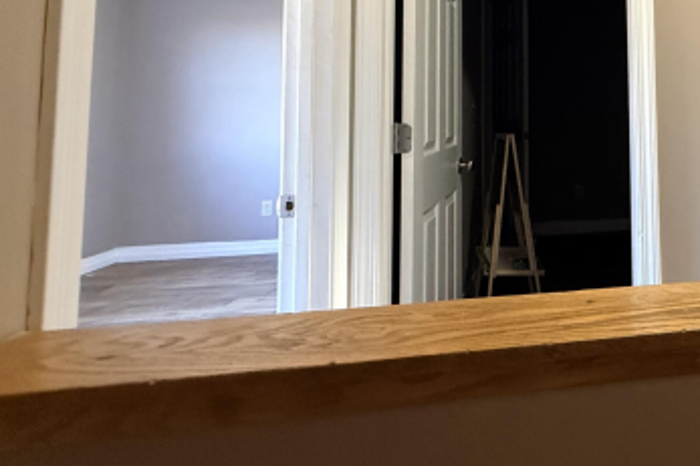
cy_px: 65
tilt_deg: +3.5
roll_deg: +1.4
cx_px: 661
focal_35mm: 28
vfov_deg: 43.2
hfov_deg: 54.7
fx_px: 544
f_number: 2.2
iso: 800
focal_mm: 2.22
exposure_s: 1/60
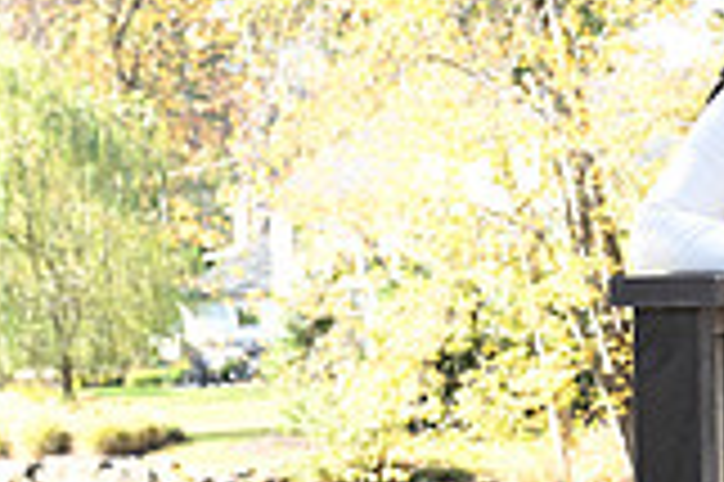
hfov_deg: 14.8
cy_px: 385
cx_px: 1030
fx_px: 2612
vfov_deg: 10.5
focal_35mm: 130
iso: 200
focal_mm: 36
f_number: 5
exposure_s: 1/100
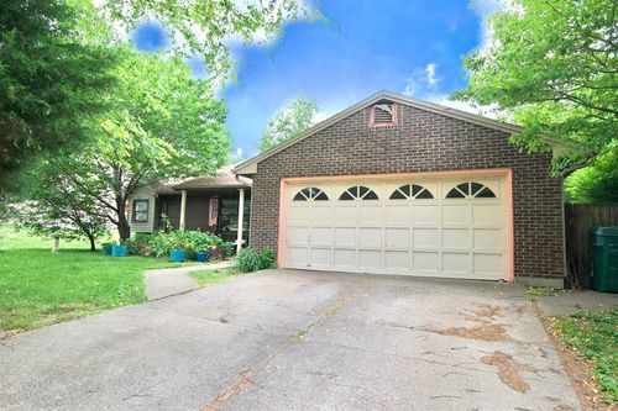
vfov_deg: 59.5
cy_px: 206
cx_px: 309
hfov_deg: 81.2
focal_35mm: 21
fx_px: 360
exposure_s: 1/160
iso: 1000
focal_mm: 14
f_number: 5
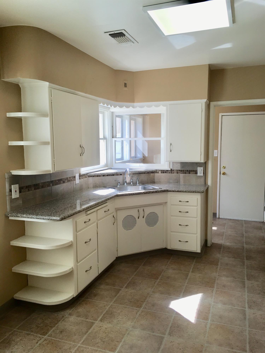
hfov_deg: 48.2
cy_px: 176
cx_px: 132
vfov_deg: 61.7
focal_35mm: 29
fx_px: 296
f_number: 2.2
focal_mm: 4.15
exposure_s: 1/220
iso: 25
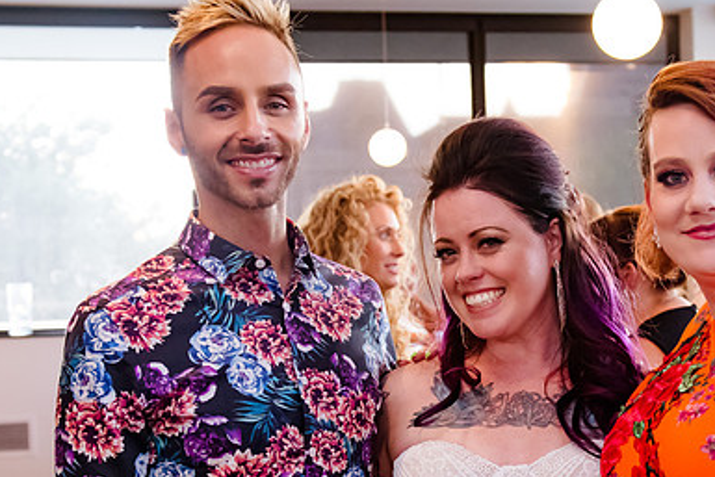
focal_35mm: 74
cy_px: 325
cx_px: 472
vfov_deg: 18.4
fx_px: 1470
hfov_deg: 27.2
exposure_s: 1/200
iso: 3200
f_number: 4
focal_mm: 35
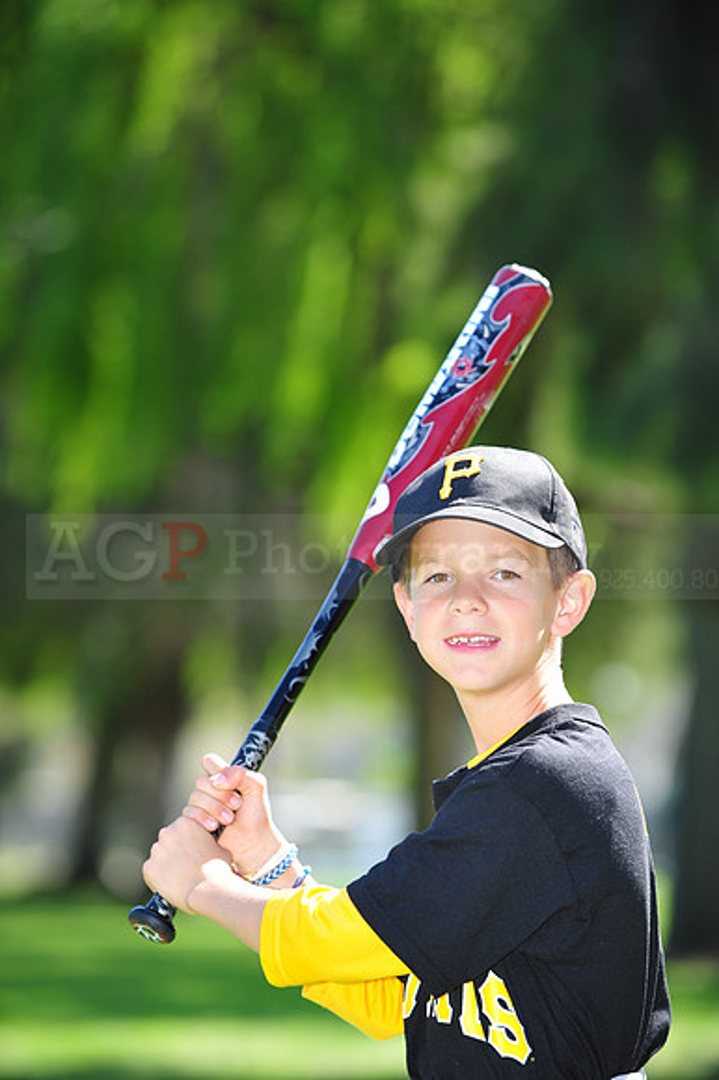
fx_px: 4649
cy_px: 540
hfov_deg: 8.8
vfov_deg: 13.3
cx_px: 360
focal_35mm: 155
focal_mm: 155
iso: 200
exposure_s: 1/400
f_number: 4.5
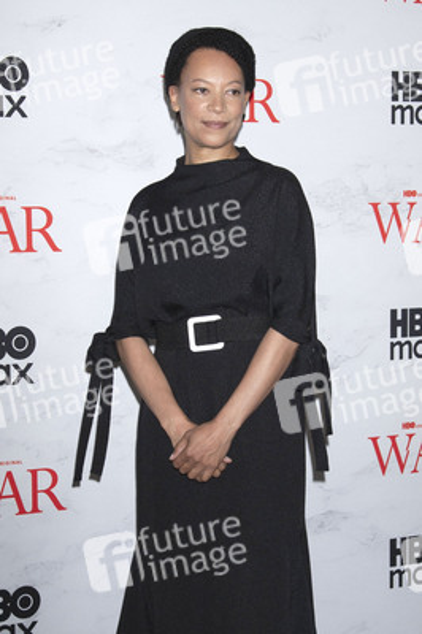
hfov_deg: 29.2
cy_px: 317
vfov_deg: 42.8
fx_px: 810
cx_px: 211
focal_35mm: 46
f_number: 6.3
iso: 640
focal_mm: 46
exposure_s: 1/200
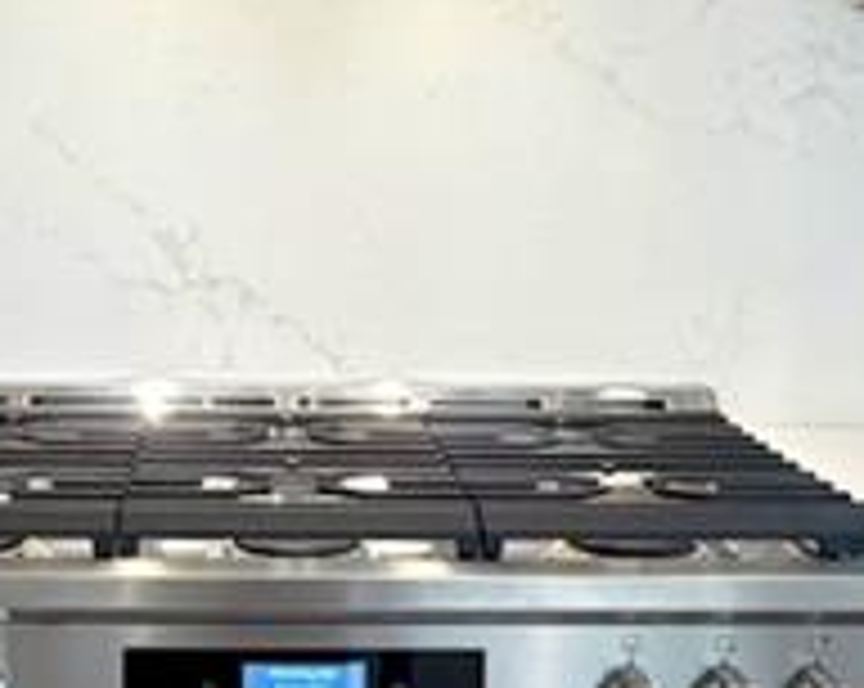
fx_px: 1864
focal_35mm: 73
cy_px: 171
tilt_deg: -1.7
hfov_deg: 25.9
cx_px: 274
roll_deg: +0.1
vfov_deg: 20.8
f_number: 2.2
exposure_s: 1/120
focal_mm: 2.22
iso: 320
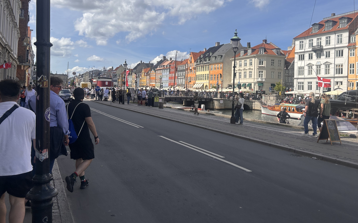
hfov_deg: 61.1
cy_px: 87
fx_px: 302
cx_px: 195
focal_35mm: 31
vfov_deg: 40.4
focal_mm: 5.7
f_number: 1.5
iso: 50
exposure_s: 1/5587
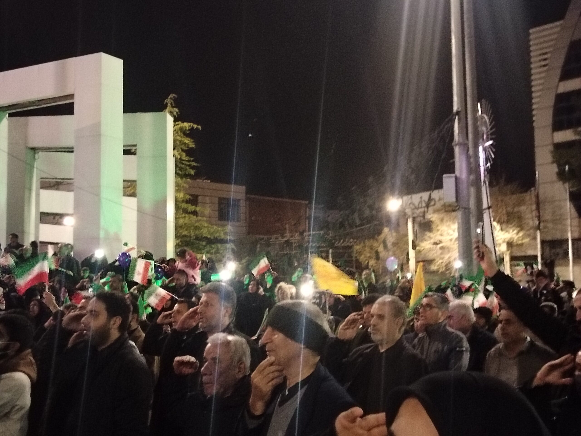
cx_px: 290
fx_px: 856
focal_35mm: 51
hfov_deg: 37.5
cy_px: 218
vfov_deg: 28.6
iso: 3490
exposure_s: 1/16.7
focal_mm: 4.75
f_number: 1.8
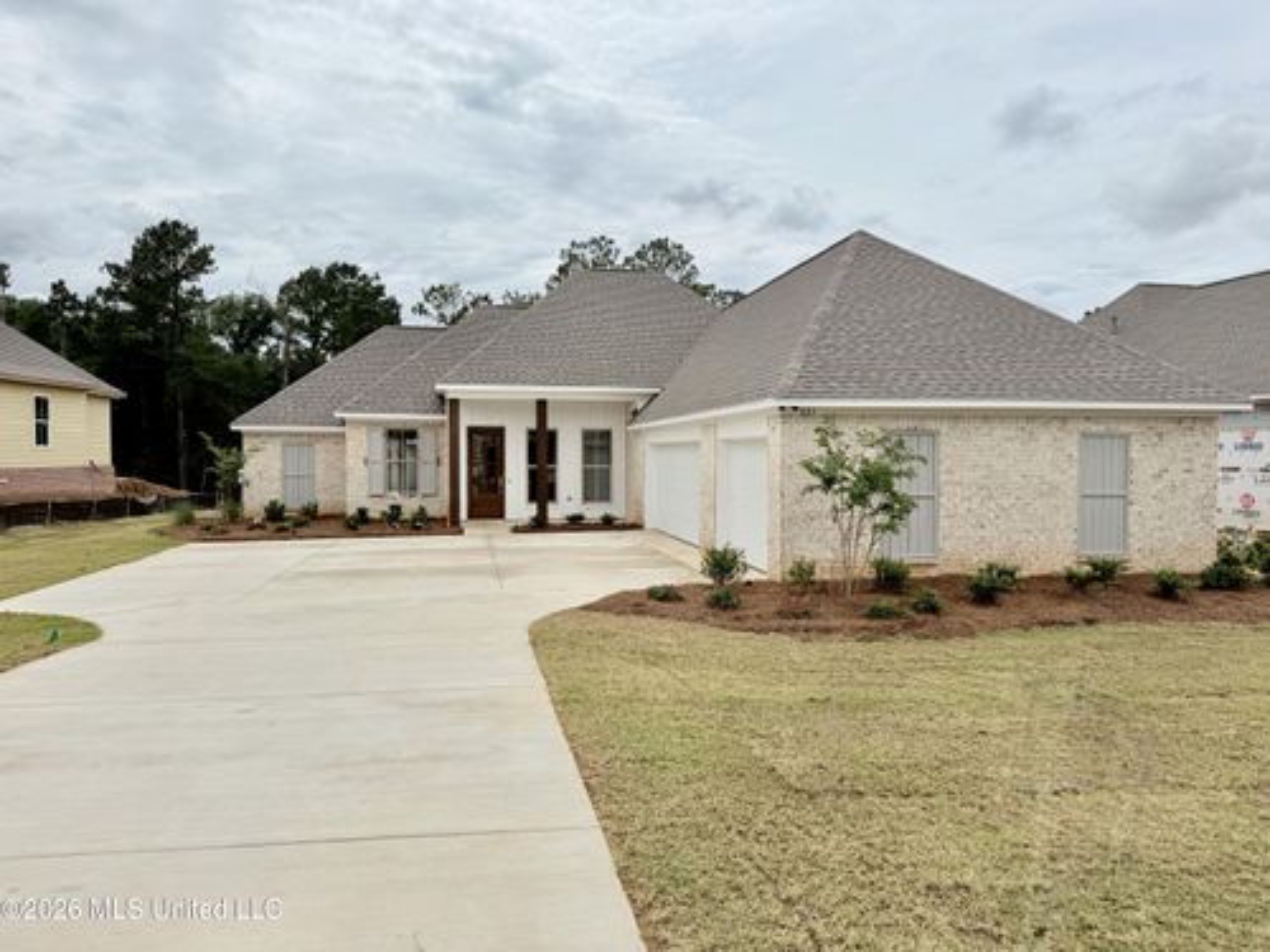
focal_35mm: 24
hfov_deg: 71.6
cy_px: 476
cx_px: 635
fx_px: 881
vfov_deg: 56.8
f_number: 1.78
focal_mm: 6.76
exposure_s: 1/10309
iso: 80
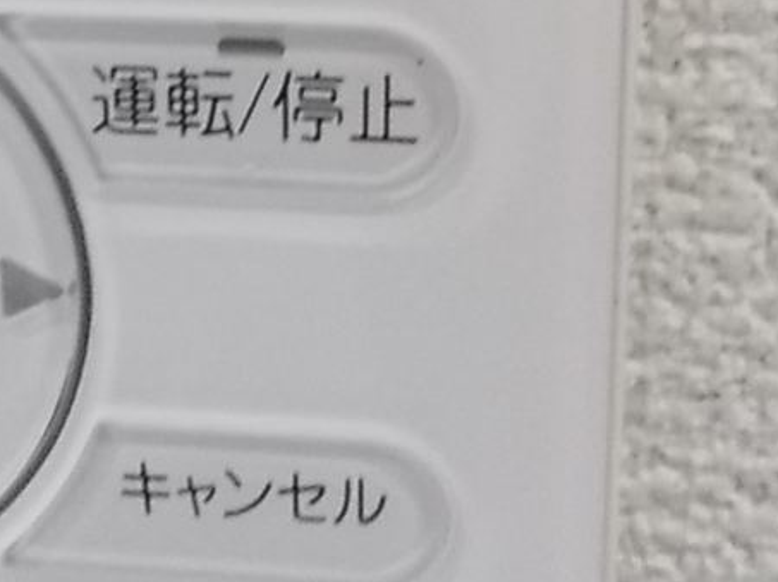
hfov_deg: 19.3
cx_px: 15
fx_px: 2223
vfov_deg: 14.1
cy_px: -268
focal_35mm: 99
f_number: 2.7
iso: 200
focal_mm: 4
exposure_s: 1/100
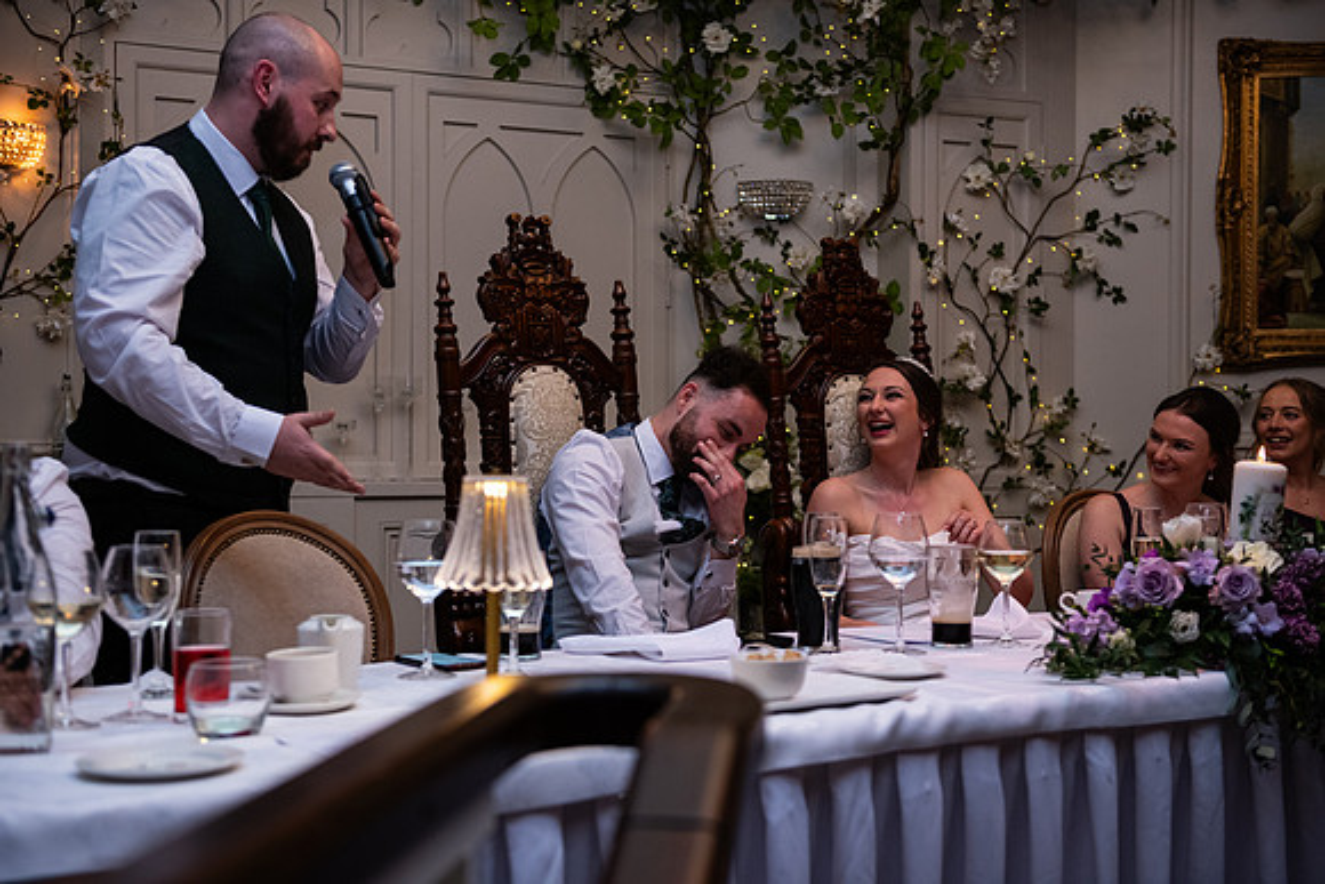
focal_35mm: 48
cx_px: 662
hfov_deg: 41.1
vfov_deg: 28.1
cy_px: 442
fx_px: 1767
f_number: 3.5
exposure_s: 1/160
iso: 1000
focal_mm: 48
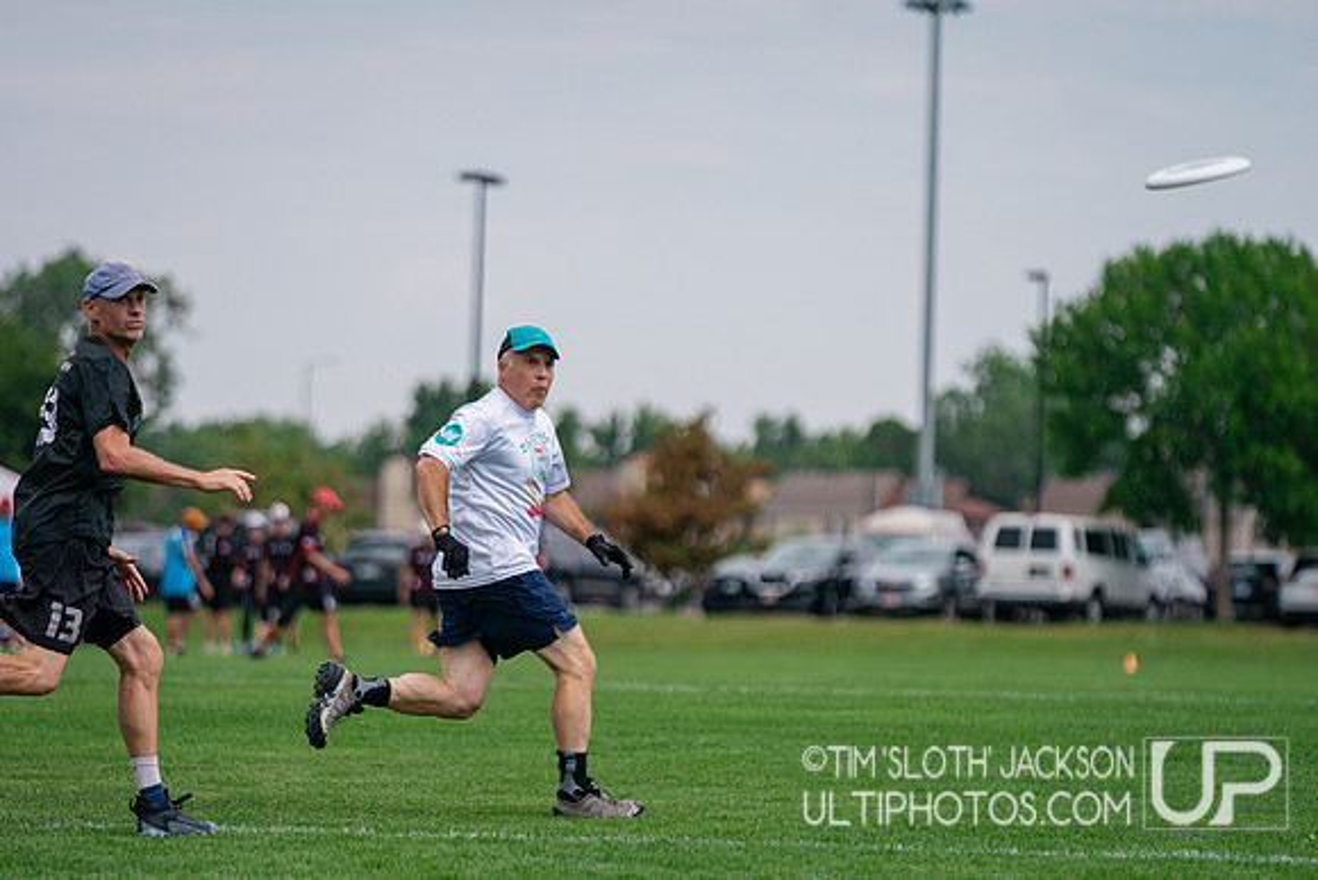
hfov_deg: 8.3
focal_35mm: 247
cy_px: 543
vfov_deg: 5.6
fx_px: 9052
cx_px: 641
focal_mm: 200
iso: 640
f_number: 3.2
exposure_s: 1/10000
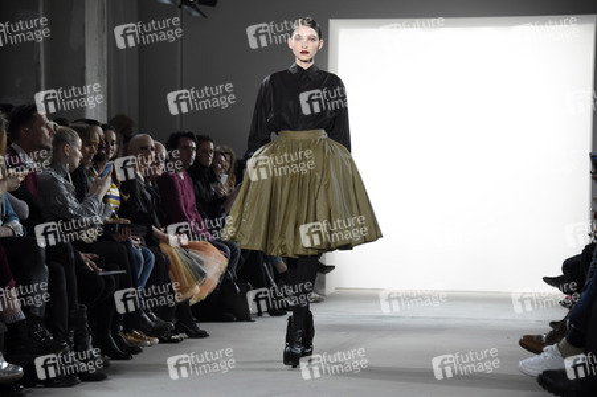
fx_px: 2071
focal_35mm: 125
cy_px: 198
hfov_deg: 16.4
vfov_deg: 11.0
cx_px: 298
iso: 4000
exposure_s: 1/320
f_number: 5.6
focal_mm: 125
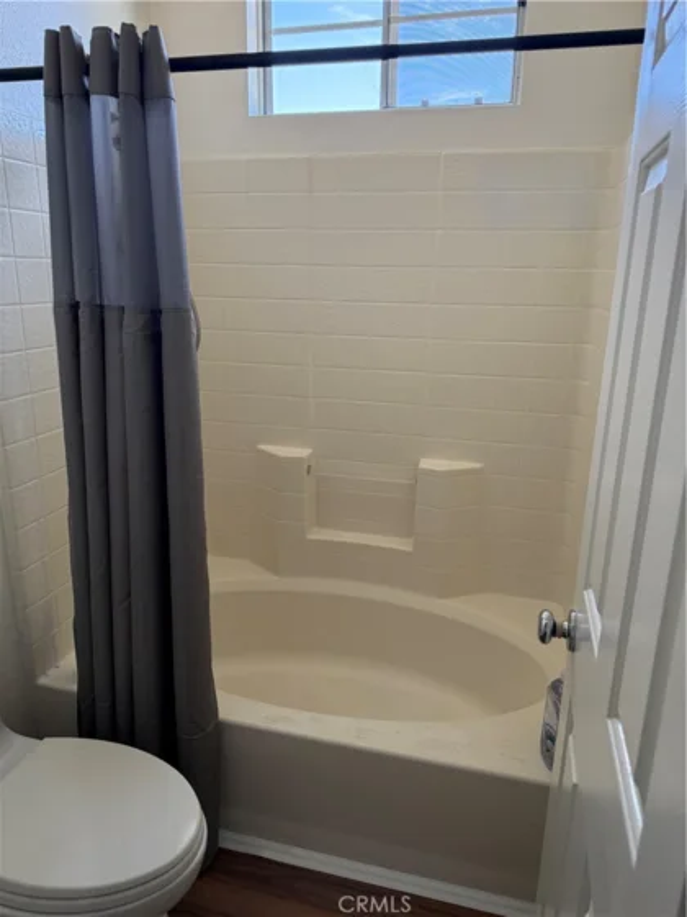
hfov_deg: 56.8
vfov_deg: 71.6
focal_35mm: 24
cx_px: 344
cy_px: 458
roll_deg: -0.9
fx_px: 635
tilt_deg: -15.6
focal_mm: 6.76
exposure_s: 1/107
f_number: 1.78
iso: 200
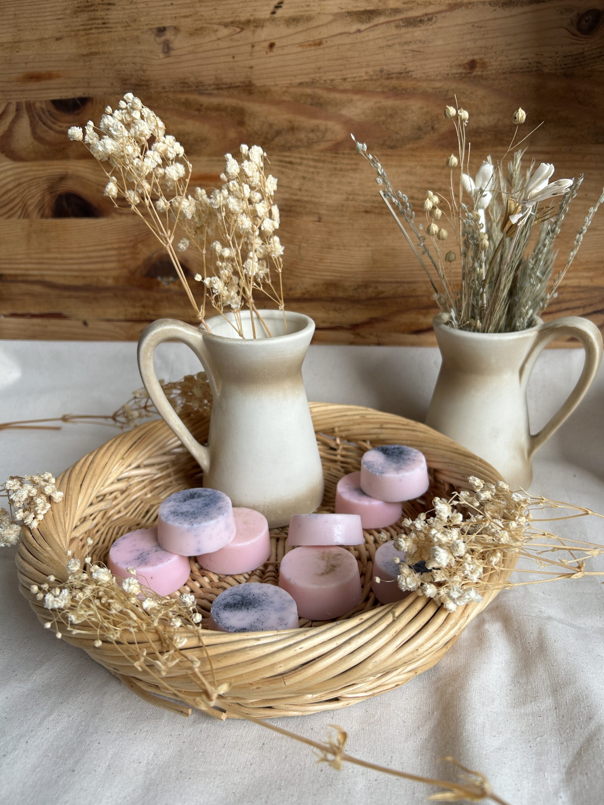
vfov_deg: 67.3
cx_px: 302
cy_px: 402
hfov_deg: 53.1
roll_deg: +0.8
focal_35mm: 26
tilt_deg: -21.2
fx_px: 605
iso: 50
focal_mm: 5.7
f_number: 1.5
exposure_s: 1/387
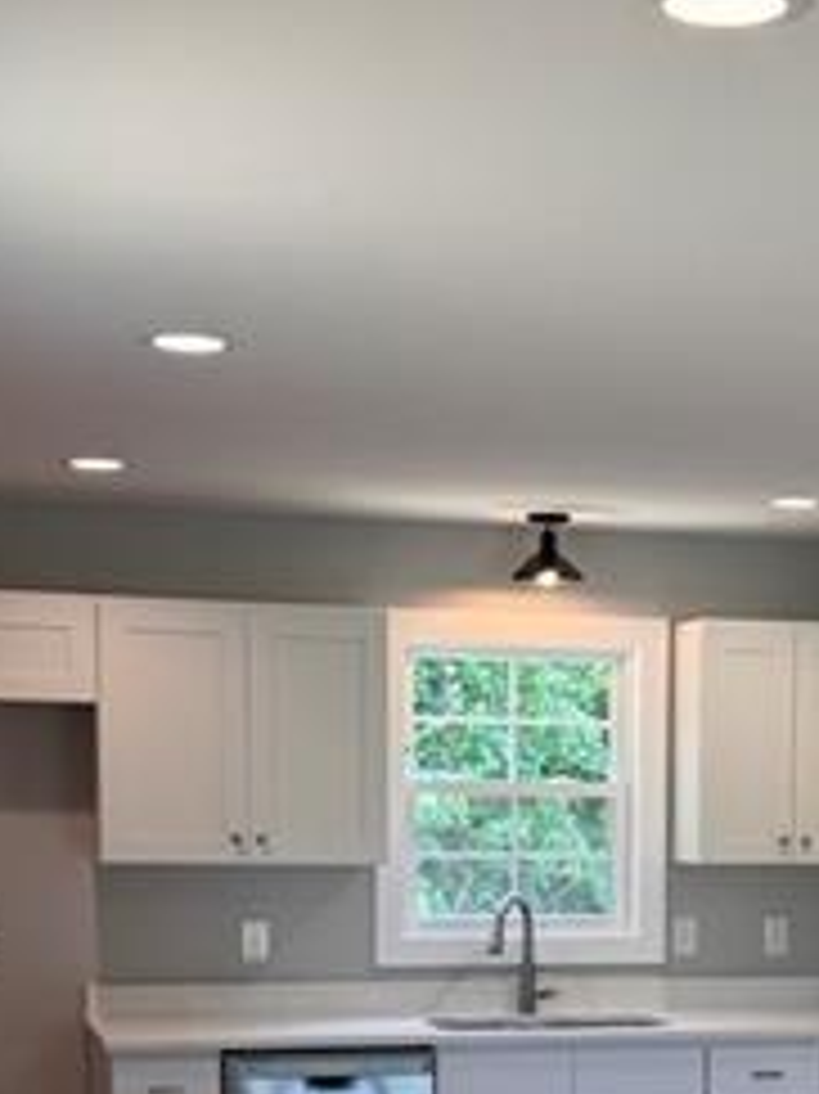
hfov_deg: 19.1
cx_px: 688
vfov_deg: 24.7
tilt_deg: -3.6
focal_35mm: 76
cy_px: 1035
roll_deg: -1.2
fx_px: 2400
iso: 80
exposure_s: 1/120
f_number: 1.78
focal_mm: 6.76
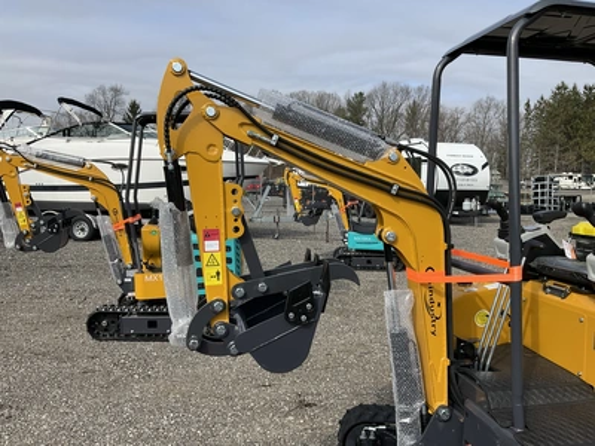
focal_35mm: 29
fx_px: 498
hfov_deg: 61.7
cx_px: 298
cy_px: 223
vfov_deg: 48.2
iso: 25
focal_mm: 3
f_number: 1.8
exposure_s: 1/2058
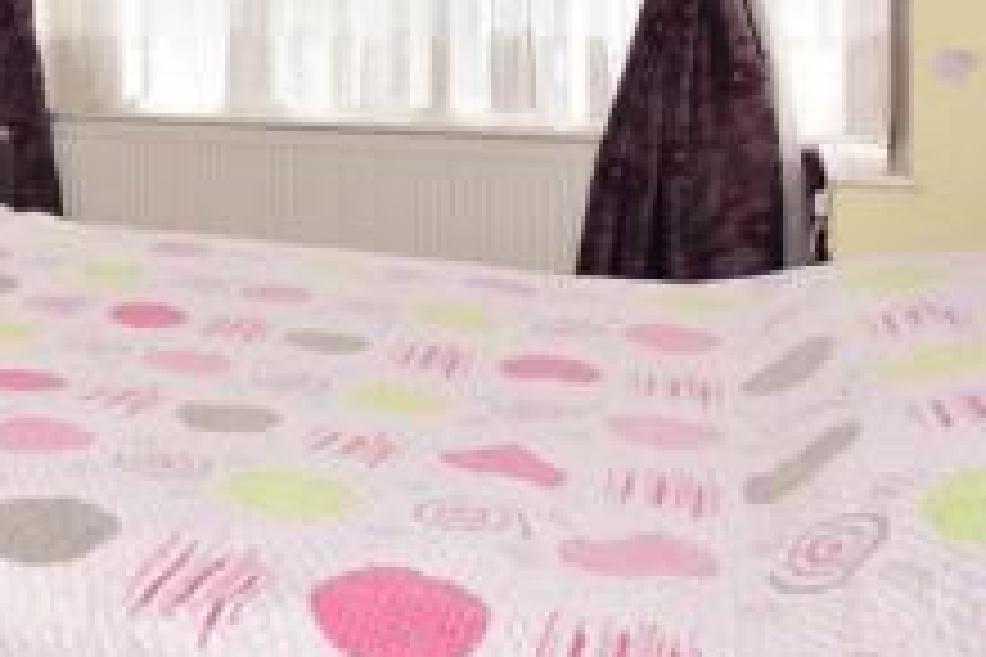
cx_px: -131
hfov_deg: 36.1
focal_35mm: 45
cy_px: 11
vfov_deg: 28.2
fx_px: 1232
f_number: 7.1
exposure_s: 1/60
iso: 400
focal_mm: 10
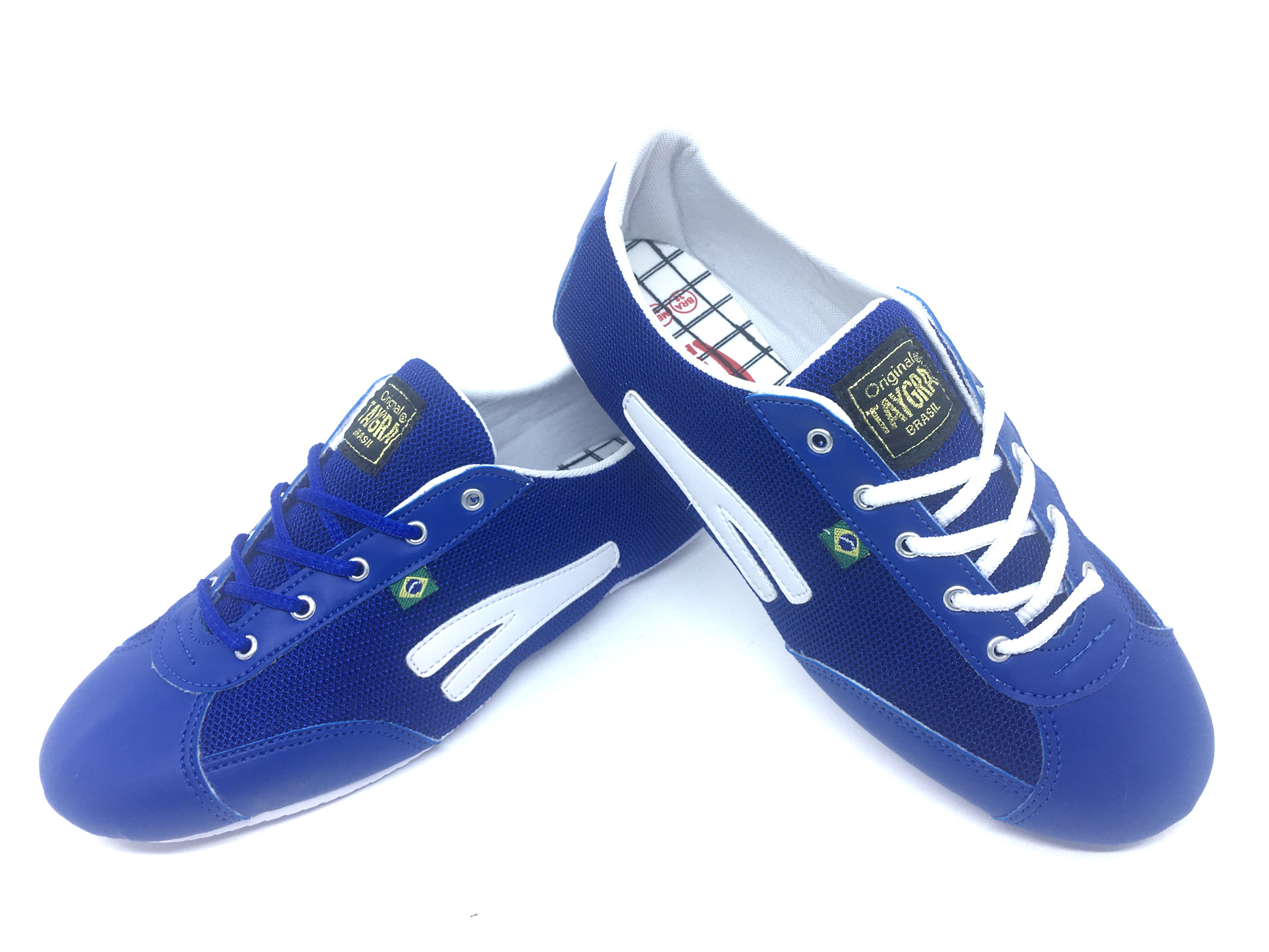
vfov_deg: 46.8
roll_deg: +5.7
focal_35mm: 30
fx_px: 1100
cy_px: 486
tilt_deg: -34.8
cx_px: 621
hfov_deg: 60.0
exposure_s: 1/120
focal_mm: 4.15
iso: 32
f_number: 2.2
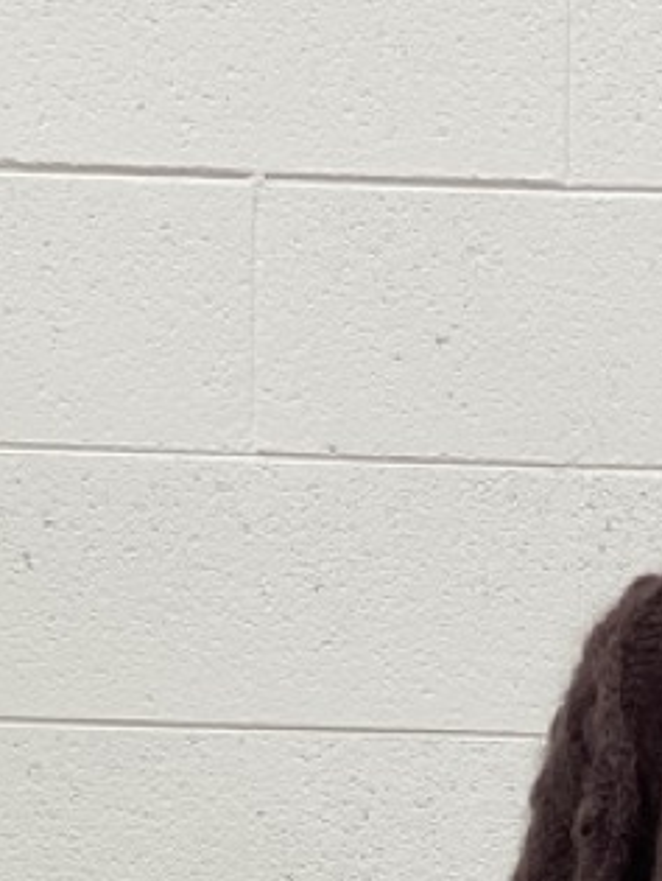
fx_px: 5369
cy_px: 1625
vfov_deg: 8.9
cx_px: 950
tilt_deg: -5.5
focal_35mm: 211
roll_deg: -1.6
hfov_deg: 7.0
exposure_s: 1/121
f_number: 2
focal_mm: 6
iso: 50
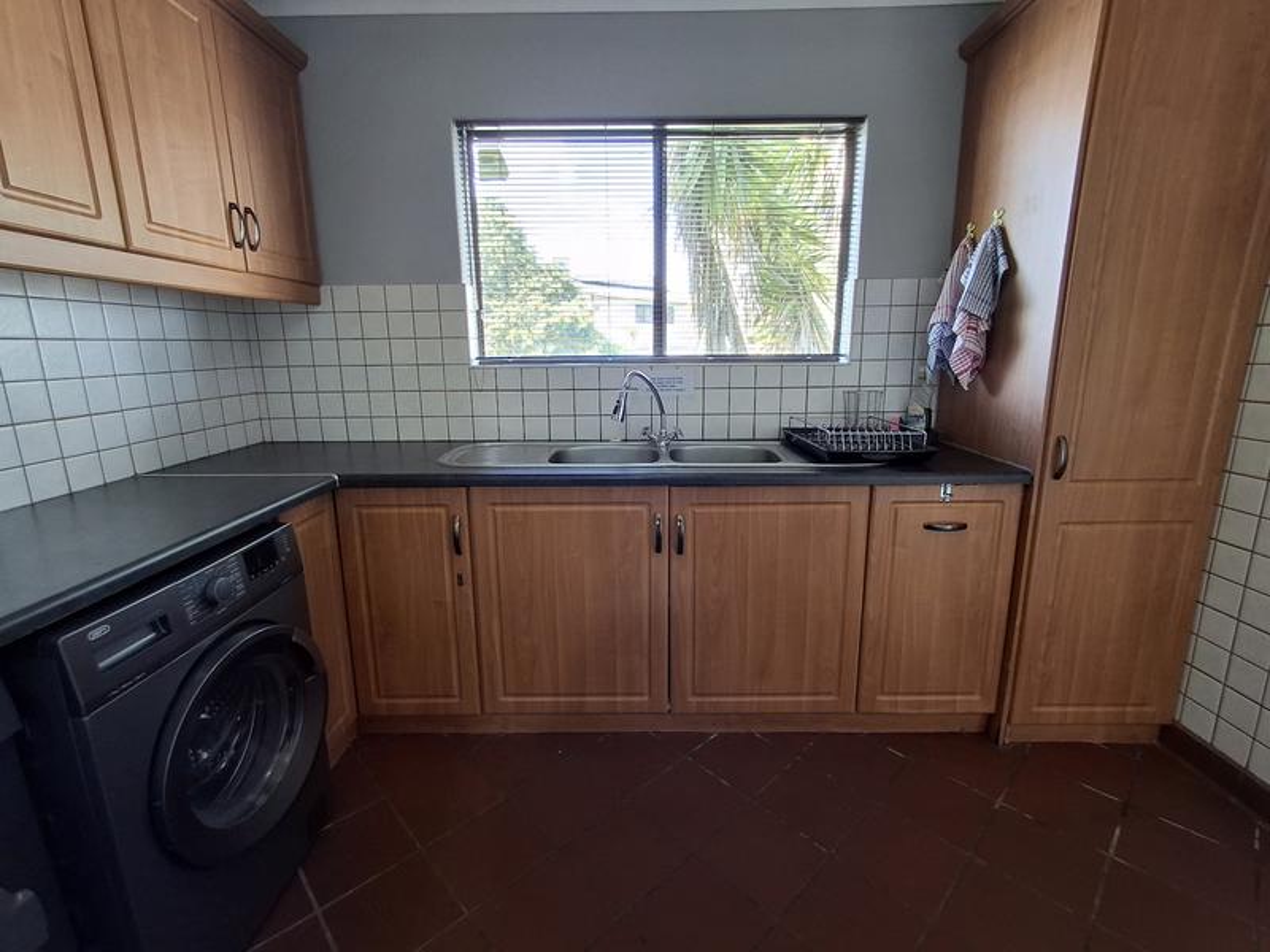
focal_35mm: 16
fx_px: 587
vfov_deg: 78.1
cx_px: 635
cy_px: 476
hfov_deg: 94.5
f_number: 2.2
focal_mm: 1.64
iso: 100
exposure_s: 1/50
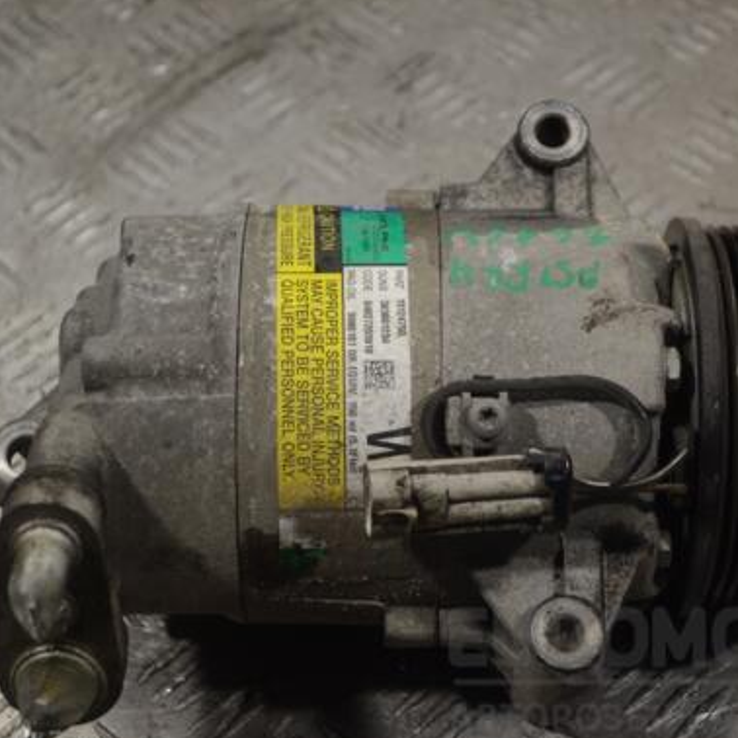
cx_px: 412
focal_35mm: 81
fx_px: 1954
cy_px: 377
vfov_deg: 21.4
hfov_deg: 21.4
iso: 100
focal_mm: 40
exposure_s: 1/40
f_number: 5.3
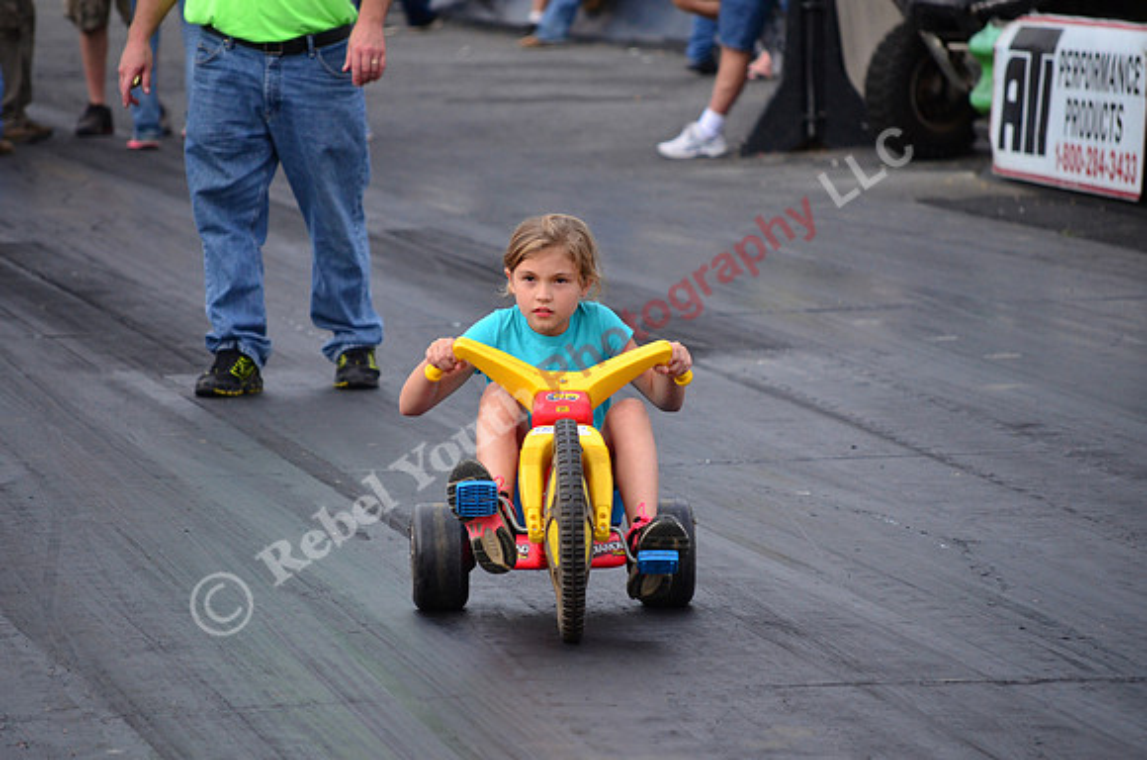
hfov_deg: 8.6
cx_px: 574
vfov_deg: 5.7
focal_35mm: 240
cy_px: 380
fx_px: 7630
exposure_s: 1/2000
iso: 1000
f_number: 5.3
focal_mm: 160
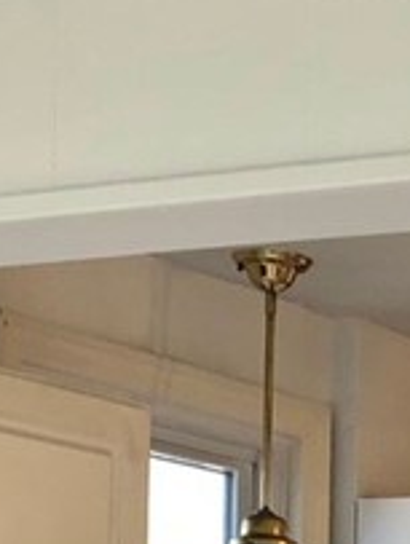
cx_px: 815
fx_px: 2220
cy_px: 882
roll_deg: -1.2
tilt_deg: -0.6
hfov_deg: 9.8
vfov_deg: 13.0
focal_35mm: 141
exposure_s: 1/120
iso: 32
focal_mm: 3.99
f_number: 1.8
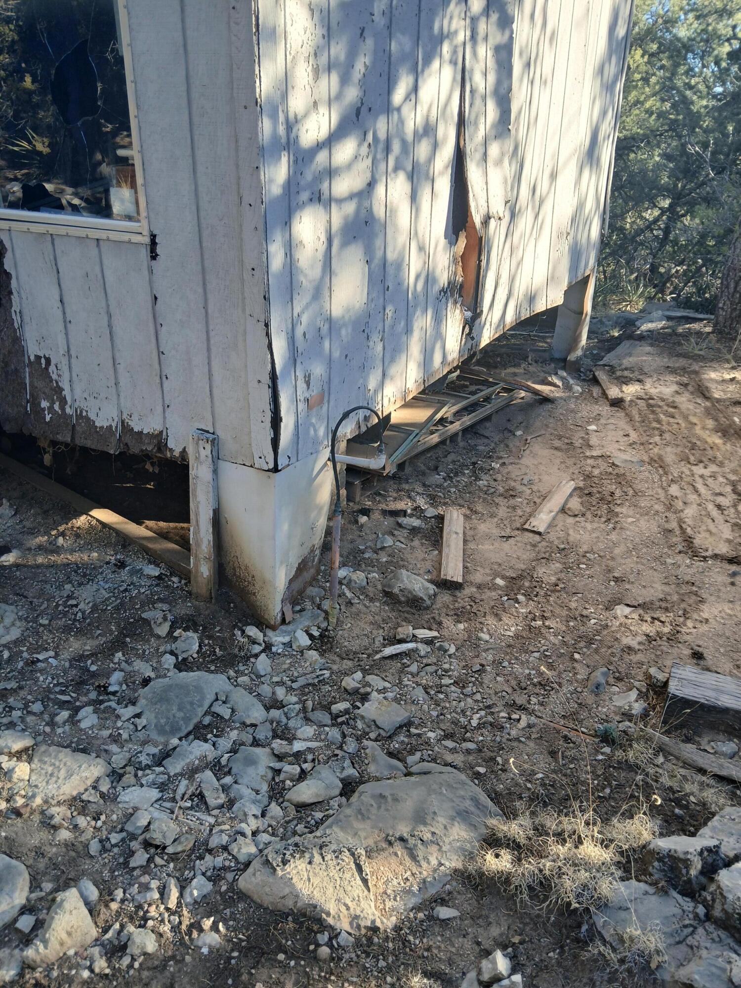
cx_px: 370
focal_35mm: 26
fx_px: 742
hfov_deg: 53.1
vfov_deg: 67.3
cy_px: 494
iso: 32
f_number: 1.8
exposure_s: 1/120
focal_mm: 3.98
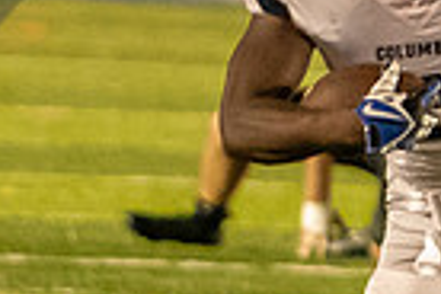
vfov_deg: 0.7
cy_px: 252
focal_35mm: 1876
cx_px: 683
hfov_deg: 1.1
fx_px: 22979
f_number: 2.8
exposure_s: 1/1250
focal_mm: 200
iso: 10000
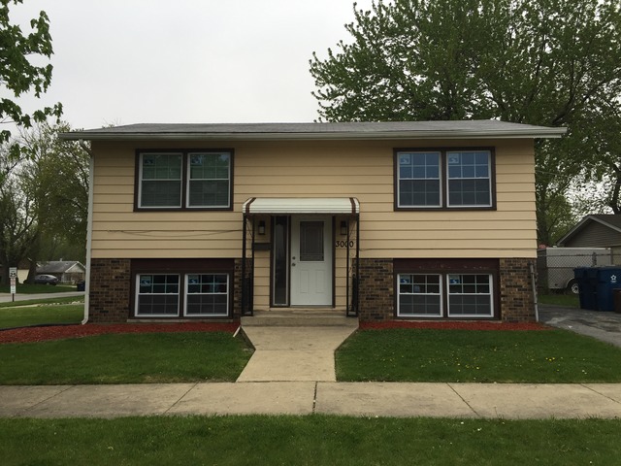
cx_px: 310
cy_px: 233
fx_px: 520
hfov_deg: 61.7
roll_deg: -0.2
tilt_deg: +5.9
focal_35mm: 29
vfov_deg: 48.2
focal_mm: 4.15
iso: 32
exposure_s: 1/208
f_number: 2.2
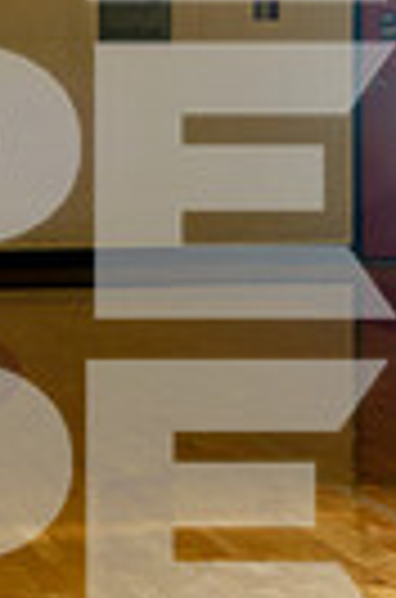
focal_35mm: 156
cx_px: -270
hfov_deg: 8.5
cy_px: 184
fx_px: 2587
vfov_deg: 13.2
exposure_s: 1/250
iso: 400
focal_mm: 46
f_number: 7.1
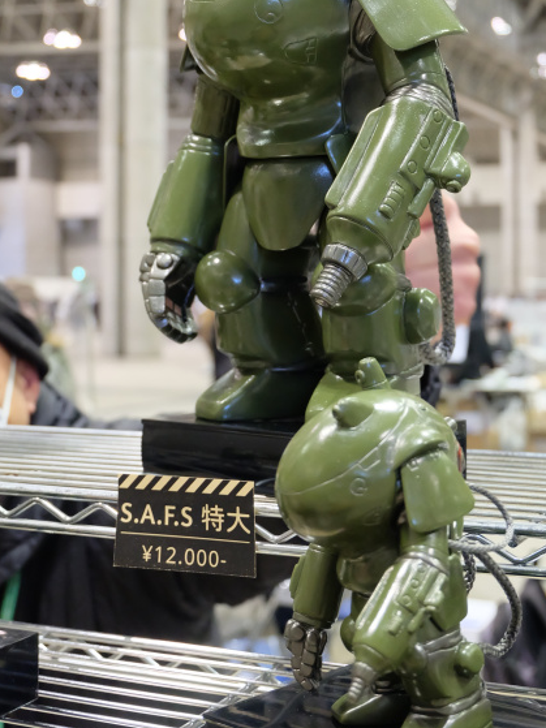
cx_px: 334
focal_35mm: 55
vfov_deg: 34.7
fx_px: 1157
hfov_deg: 26.5
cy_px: 257
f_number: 4.5
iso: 3200
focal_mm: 26.9
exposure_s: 1/42
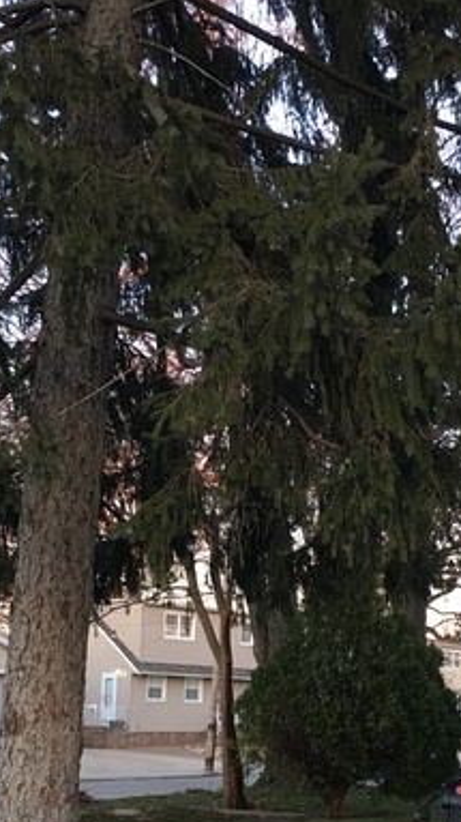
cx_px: 309
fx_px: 1197
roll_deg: -1.0
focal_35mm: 55
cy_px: 641
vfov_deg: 36.7
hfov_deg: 21.7
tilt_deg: +5.9
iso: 40
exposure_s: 1/30
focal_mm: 4.15
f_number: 2.2
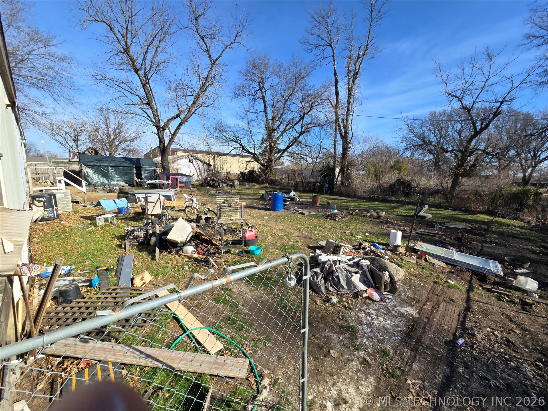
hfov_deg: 106.2
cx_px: 274
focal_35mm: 13
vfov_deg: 89.9
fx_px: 206
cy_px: 206
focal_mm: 2.2
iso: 50
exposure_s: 1/1834
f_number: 2.2
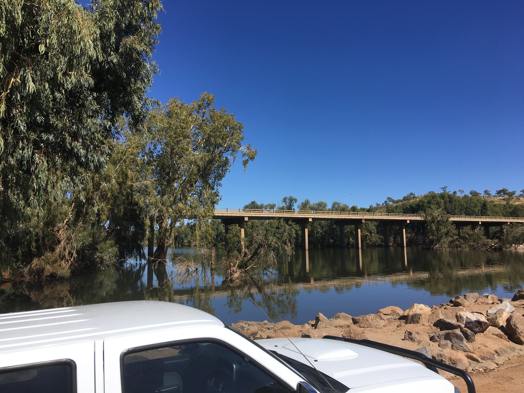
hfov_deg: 61.7
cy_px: 196
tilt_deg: +7.2
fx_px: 439
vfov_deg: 48.2
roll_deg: +2.1
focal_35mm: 29
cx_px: 262
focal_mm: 4.15
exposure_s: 1/2137
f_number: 2.2
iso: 25
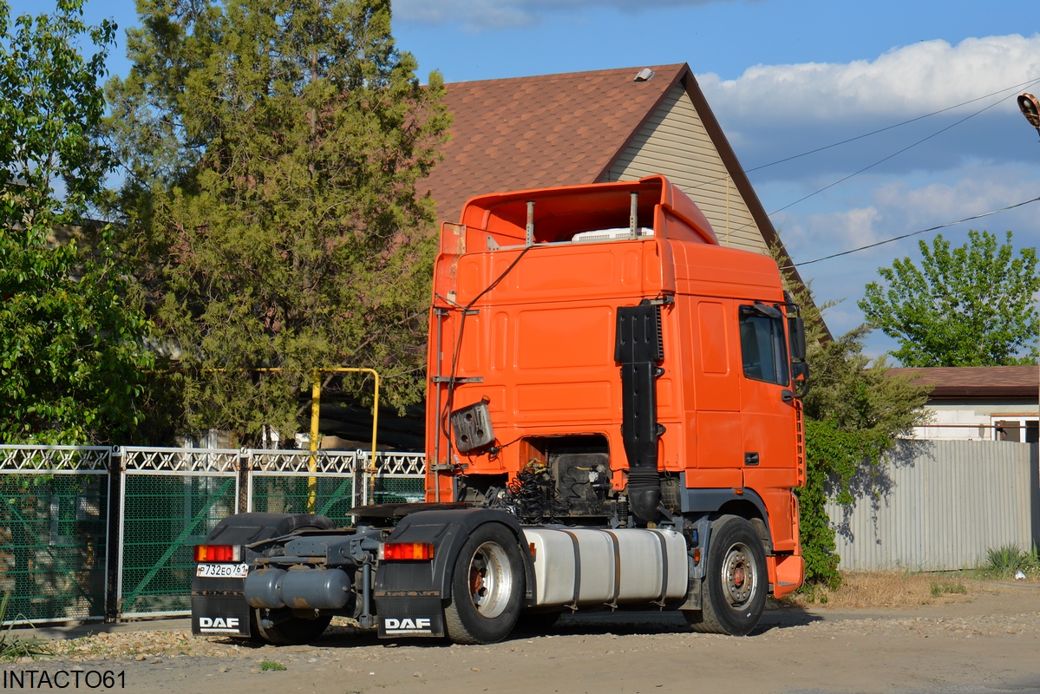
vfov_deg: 14.7
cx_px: 520
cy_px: 347
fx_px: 2687
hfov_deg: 21.9
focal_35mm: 93
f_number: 8
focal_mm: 62
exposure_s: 1/250
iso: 100
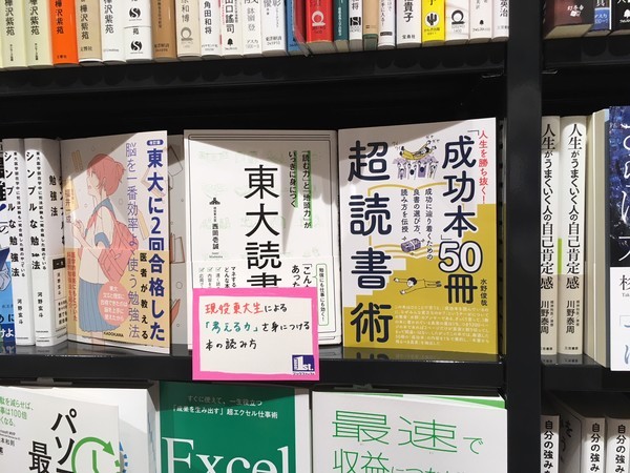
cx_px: 315
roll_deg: +0.9
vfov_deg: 48.2
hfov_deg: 61.7
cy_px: 236
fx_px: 528
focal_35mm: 29
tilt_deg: -8.5
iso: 32
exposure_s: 1/30
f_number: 2.2
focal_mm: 4.15
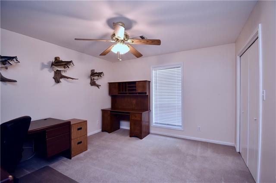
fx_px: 115
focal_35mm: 15
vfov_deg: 77.3
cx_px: 138
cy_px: 92
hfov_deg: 100.4
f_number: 5
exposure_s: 1/100
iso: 800
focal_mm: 10
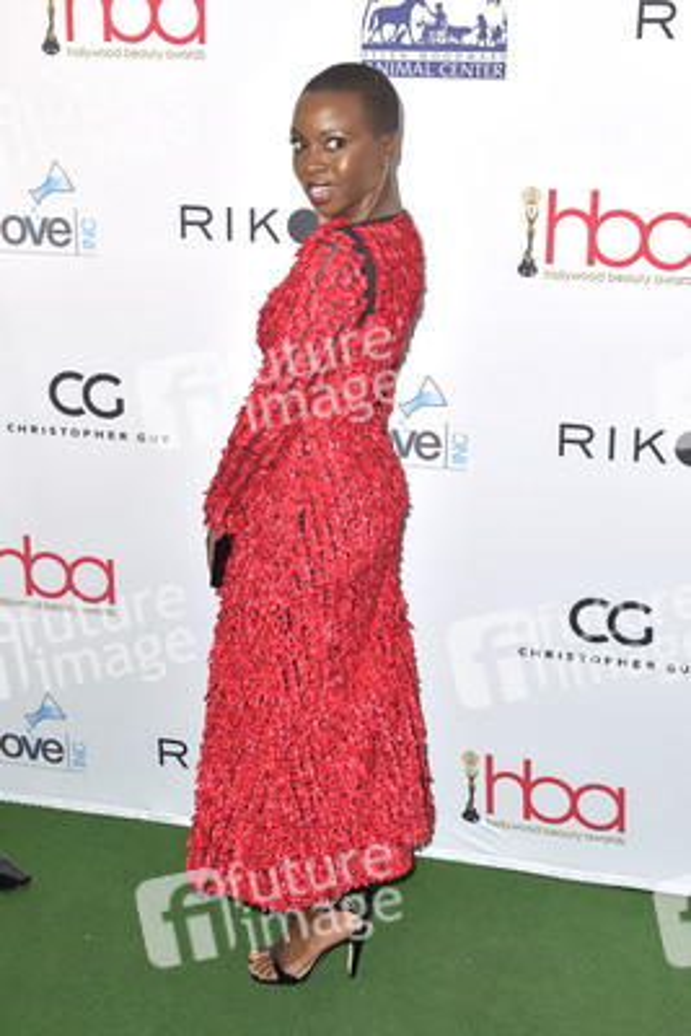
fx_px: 1007
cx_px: 346
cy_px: 518
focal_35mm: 35
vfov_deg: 54.4
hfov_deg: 37.9
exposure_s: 1/250
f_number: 6.3
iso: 400
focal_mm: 35
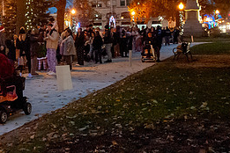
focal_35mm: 71
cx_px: 0
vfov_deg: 19.1
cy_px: 39
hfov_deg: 26.9
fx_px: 454
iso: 6400
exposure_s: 1/125
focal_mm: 32
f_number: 2.8
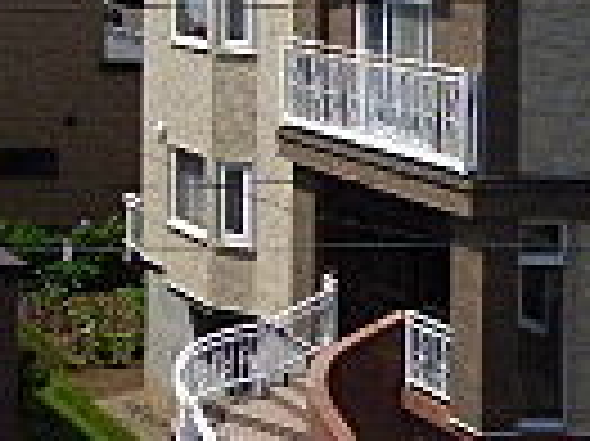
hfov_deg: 15.3
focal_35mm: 98
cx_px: -649
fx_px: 1669
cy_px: -135
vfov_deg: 14.4
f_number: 4
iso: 100
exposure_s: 1/1600
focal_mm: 3.58
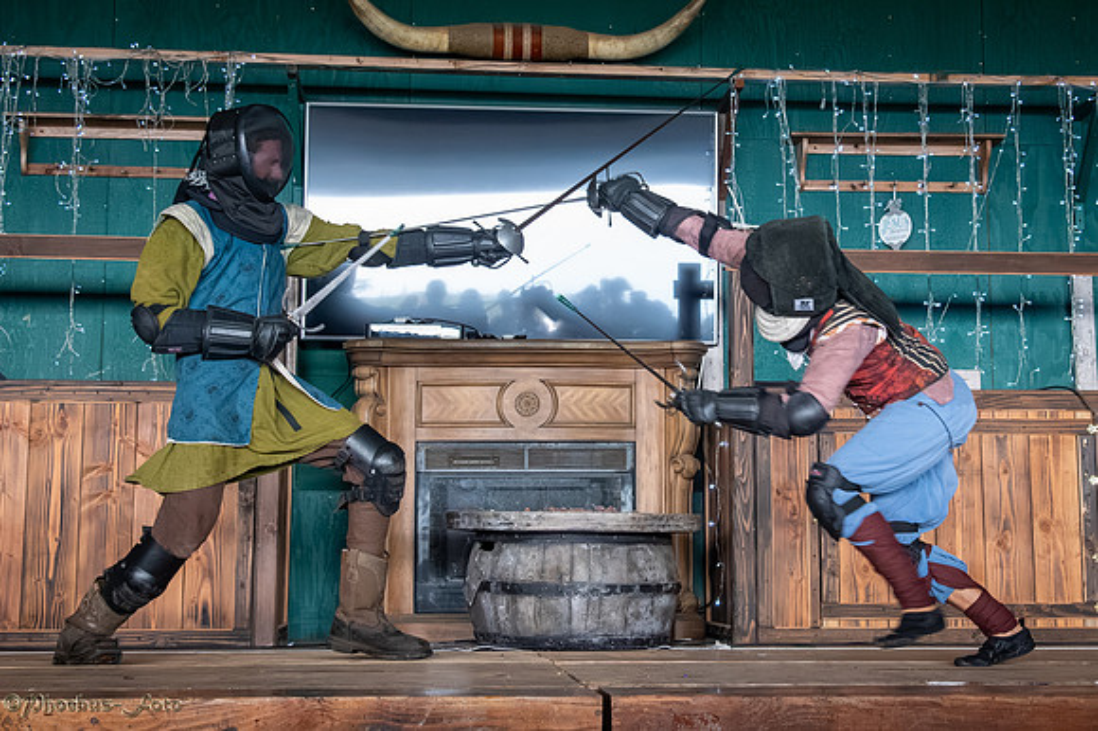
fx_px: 2011
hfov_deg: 30.5
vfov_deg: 20.6
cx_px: 628
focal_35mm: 66
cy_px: 280
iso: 8000
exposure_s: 1/320
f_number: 5.6
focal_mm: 38
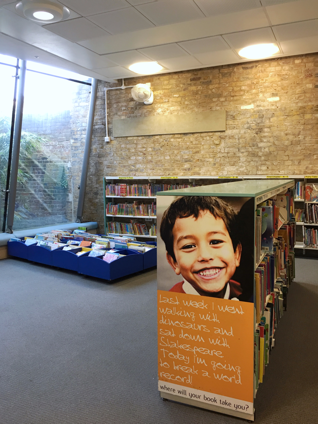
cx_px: 159
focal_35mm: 29
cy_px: 212
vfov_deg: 61.7
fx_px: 355
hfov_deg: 48.2
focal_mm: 4.15
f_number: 2.2
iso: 50
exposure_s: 1/17
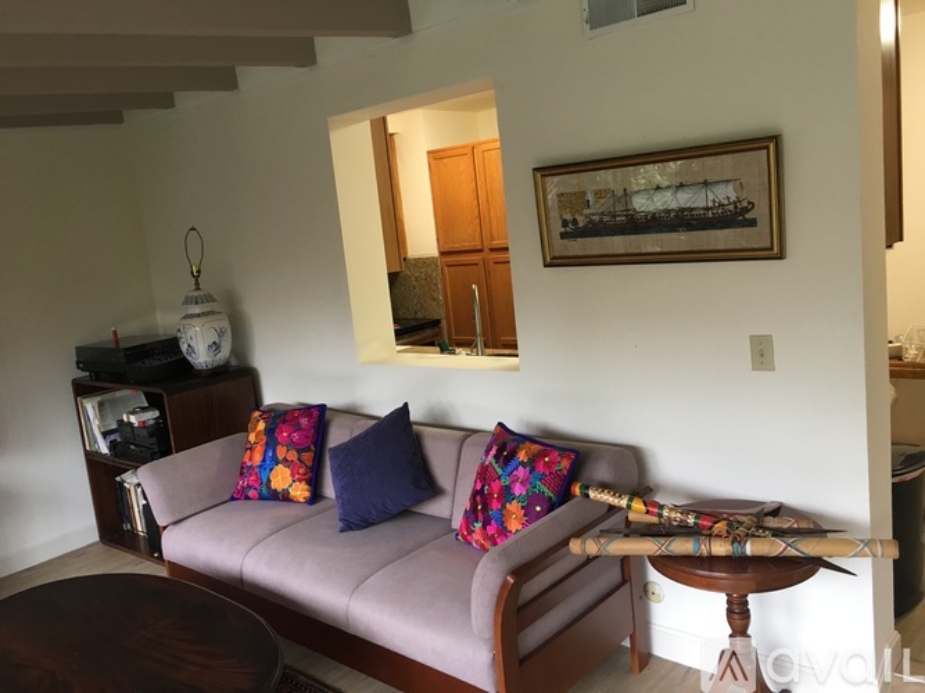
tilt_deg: -7.7
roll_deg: +5.6
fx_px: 775
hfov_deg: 61.7
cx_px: 462
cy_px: 346
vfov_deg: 48.2
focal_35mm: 29
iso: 100
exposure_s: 1/30
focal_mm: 4.15
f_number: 2.2
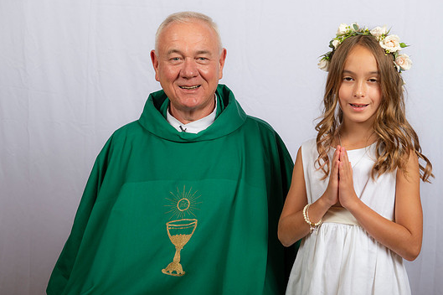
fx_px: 836
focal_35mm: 68
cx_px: 224
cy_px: 158
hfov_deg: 29.7
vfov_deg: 20.0
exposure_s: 1/200
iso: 320
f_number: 8
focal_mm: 62
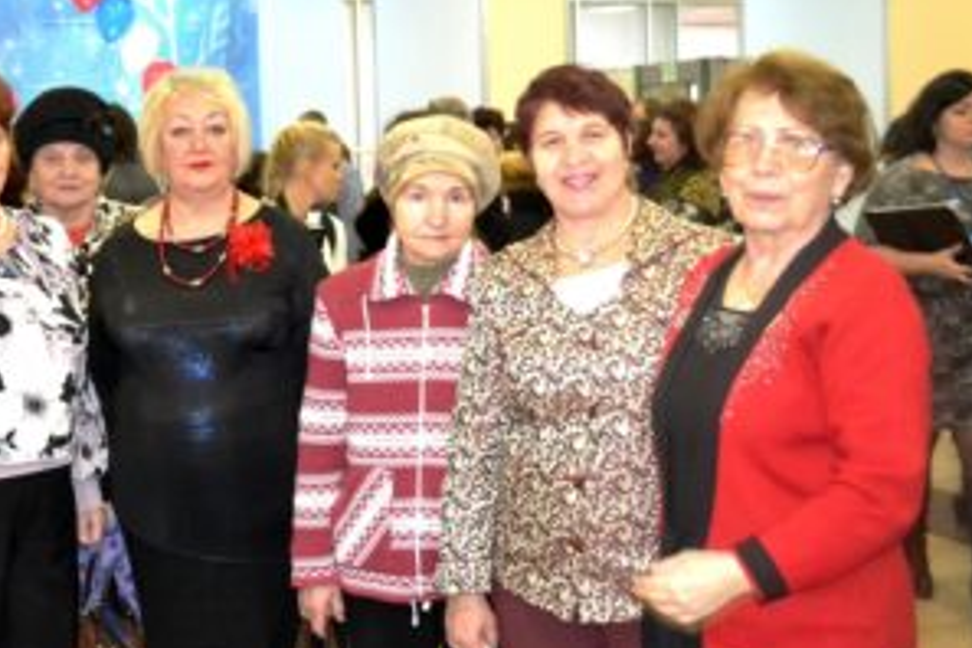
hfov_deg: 39.0
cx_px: 308
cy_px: 347
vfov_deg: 27.0
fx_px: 1350
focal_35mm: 50
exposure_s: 1/60
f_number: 3.8
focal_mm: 22
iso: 3200
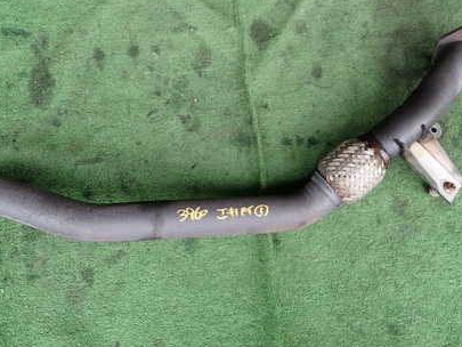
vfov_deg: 38.5
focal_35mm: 37
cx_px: 217
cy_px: 134
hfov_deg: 50.1
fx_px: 494
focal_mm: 4.5
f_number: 2
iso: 200
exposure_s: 1/125
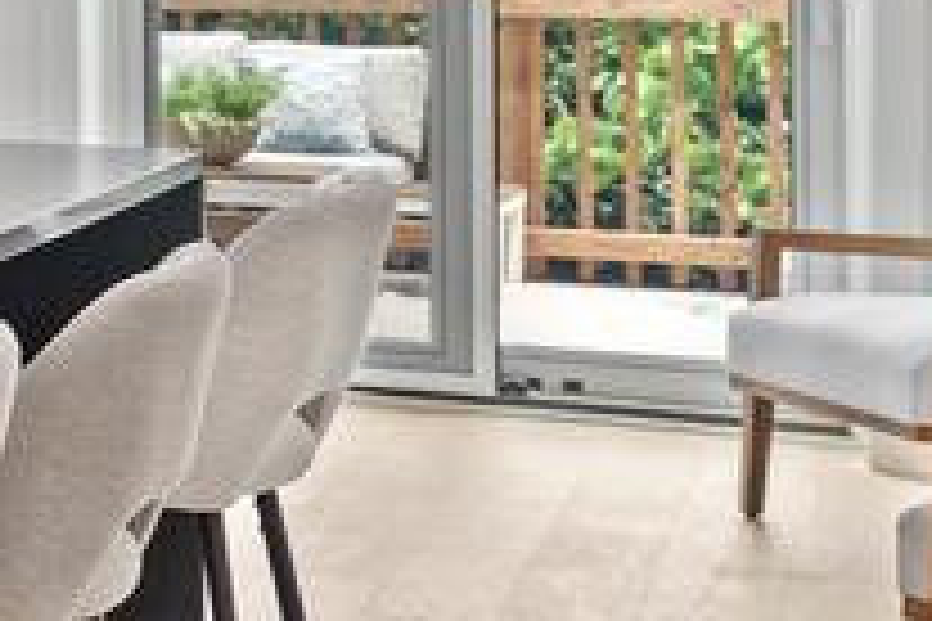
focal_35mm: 119
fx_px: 3081
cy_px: -74
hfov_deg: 13.2
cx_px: -1261
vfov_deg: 11.3
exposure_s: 1/30
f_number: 4
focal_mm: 24
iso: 800
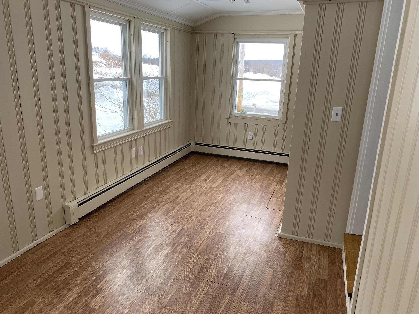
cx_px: 210
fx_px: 315
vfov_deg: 53.1
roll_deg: -2.3
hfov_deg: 67.3
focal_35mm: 26
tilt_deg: -16.0
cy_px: 157
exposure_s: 1/122
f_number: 1.8
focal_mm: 4.25
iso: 32
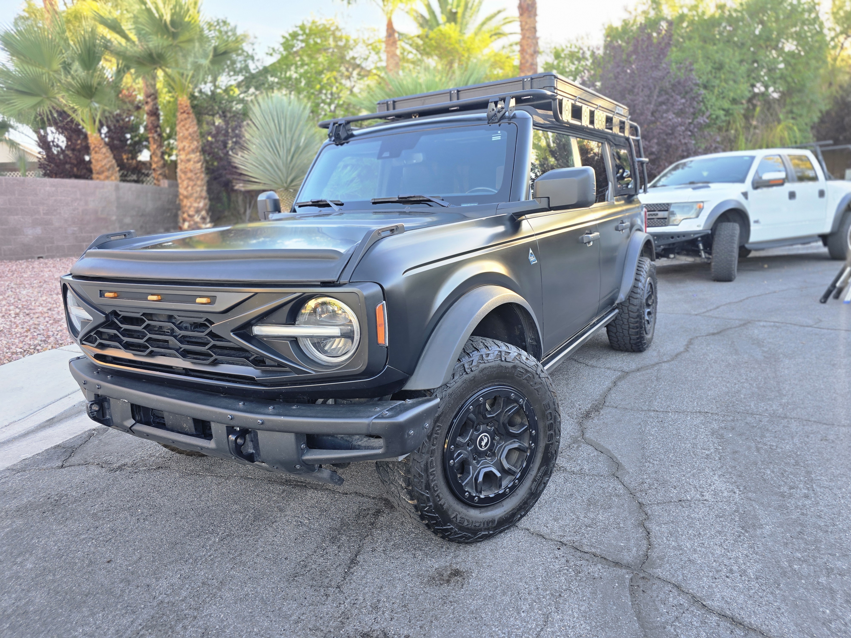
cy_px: 319
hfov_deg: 73.9
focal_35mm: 23
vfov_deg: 58.9
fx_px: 565
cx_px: 426
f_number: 1.7
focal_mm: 6.3
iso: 40
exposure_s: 1/120
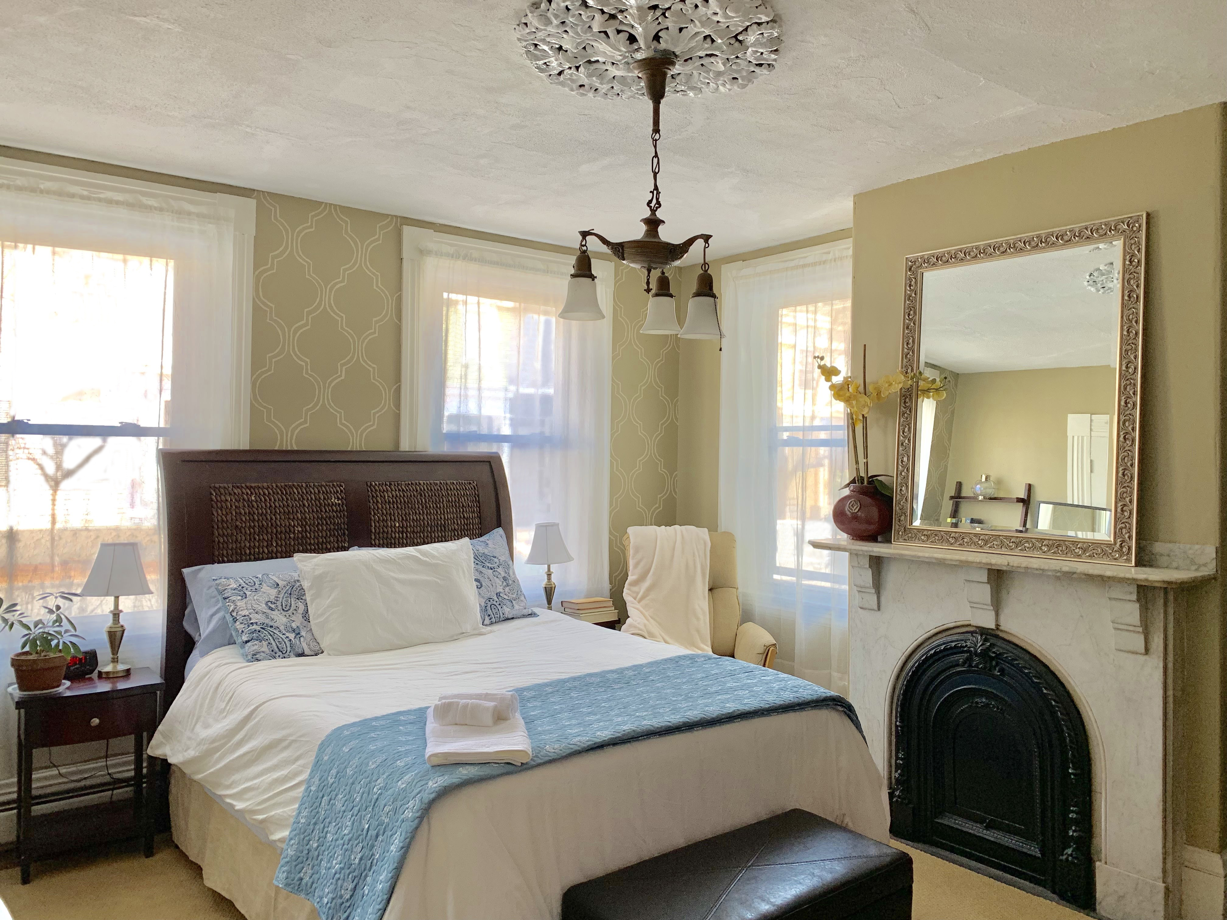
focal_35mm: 26
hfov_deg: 67.3
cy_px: 460
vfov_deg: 53.1
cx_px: 614
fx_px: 922
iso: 100
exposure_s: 1/109
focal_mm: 4.25
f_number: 1.8
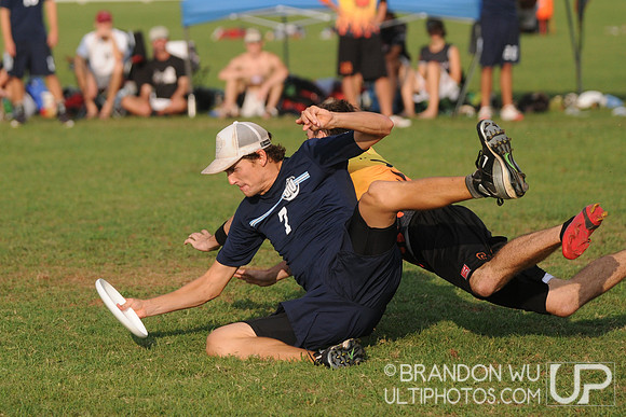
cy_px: 208
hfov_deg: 8.3
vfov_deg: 5.6
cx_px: 313
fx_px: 4305
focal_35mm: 248
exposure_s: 1/6400
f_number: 2.8
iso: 400
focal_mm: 165
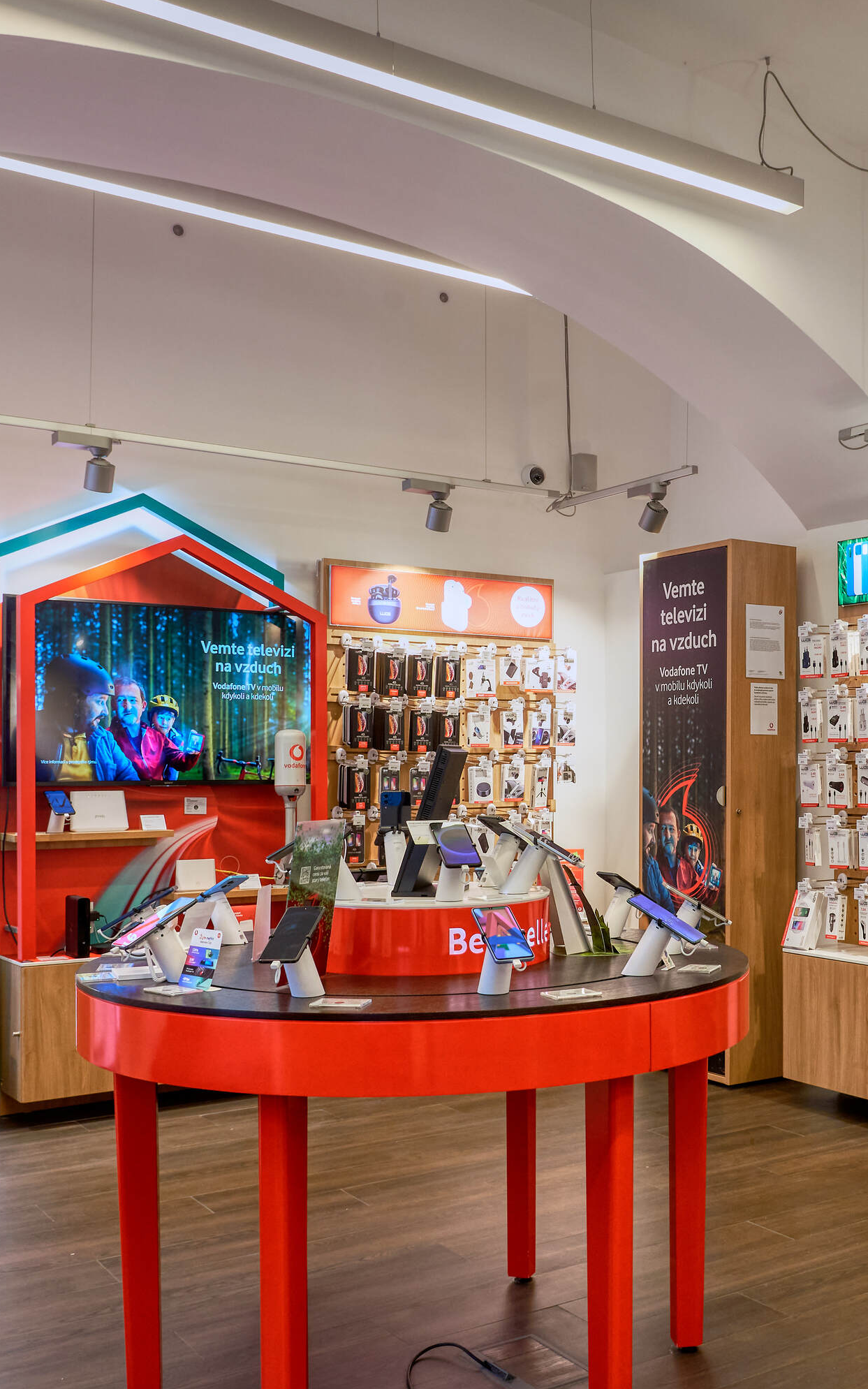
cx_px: 638
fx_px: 1401
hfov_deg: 33.8
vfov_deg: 52.7
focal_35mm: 37
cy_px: 689
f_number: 7.1
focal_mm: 24
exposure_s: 1/40
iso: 500
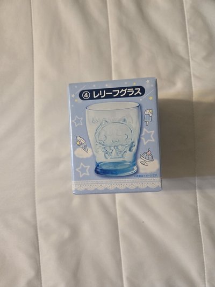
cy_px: 144
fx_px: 190
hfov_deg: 58.9
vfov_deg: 73.9
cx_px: 108
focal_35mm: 23
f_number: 1.8
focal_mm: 5.4
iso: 640
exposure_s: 1/120
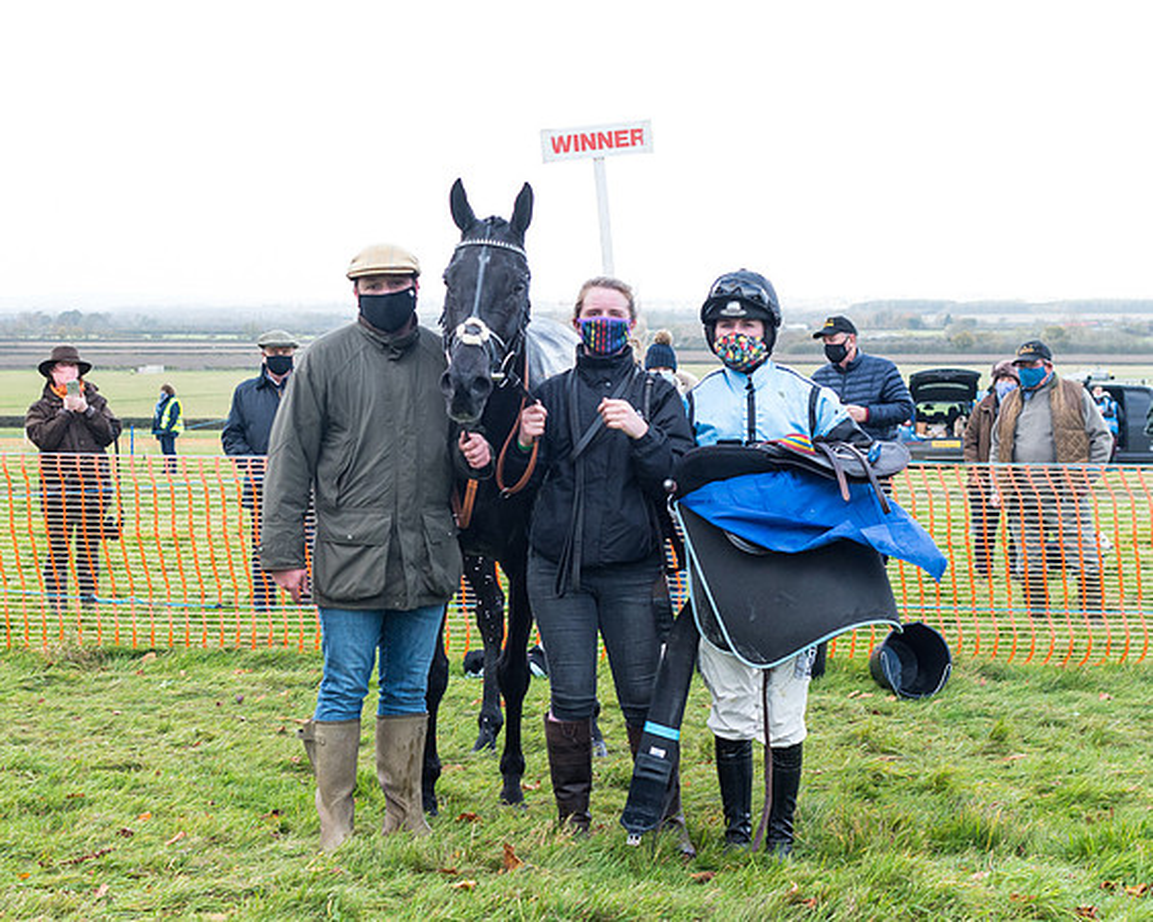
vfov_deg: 24.4
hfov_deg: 30.2
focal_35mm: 63
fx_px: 2132
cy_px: 425
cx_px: 484
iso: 1250
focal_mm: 35
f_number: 5
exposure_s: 1/1000
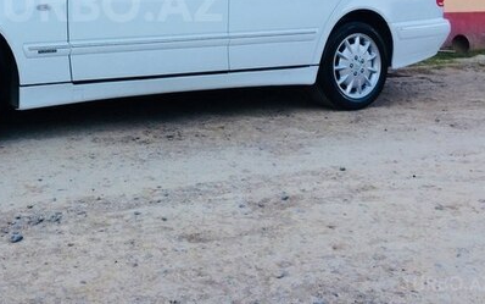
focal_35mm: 51
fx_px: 674
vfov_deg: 24.3
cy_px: 3
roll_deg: +1.1
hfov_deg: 38.1
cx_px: 97
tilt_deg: +0.4
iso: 50
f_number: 2.2
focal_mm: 4.15
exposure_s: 1/33
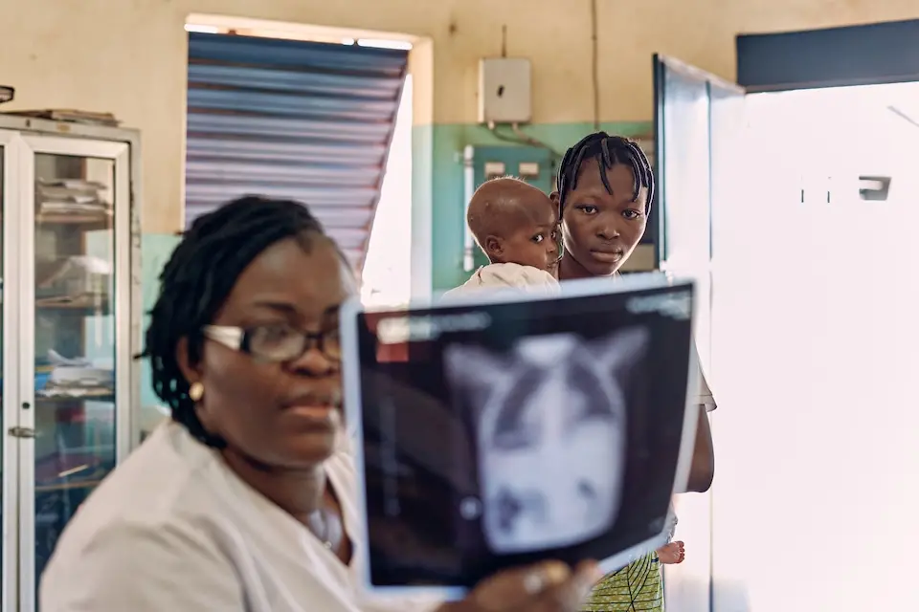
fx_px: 1276
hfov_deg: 39.6
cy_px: 306
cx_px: 460
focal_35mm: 50
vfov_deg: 27.0
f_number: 2.8
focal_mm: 50
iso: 2000
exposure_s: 1/250
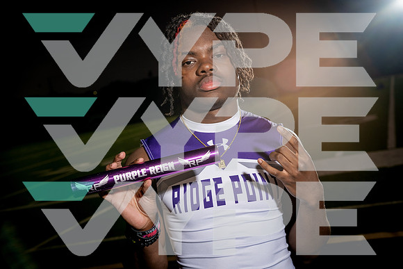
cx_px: 202
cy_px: 134
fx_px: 672
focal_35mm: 60
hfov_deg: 33.4
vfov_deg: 22.6
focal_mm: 60
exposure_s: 1/250
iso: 500
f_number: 7.1
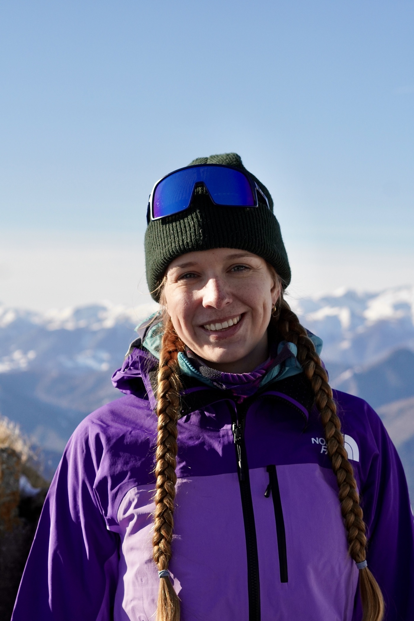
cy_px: 310
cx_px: 207
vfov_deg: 27.0
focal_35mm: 75
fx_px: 1294
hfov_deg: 18.2
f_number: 5
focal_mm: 50
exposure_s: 1/2500
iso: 640
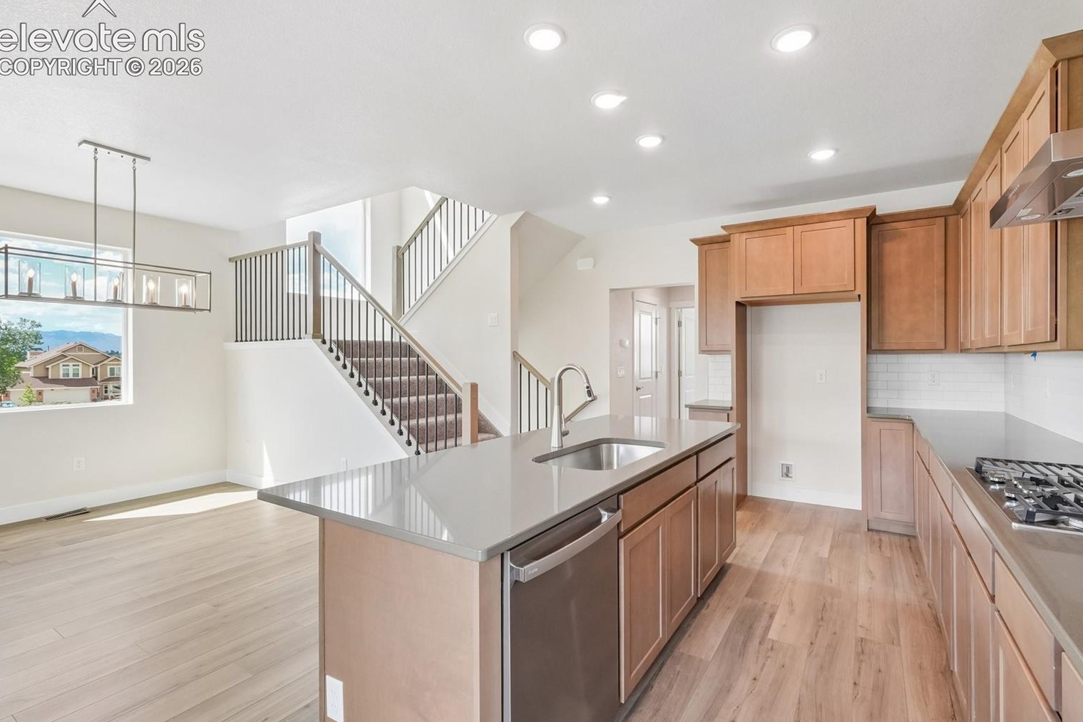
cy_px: 361
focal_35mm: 16
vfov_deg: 73.8
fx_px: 481
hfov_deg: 96.7
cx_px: 562
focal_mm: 10
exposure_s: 1/40
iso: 800
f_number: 8
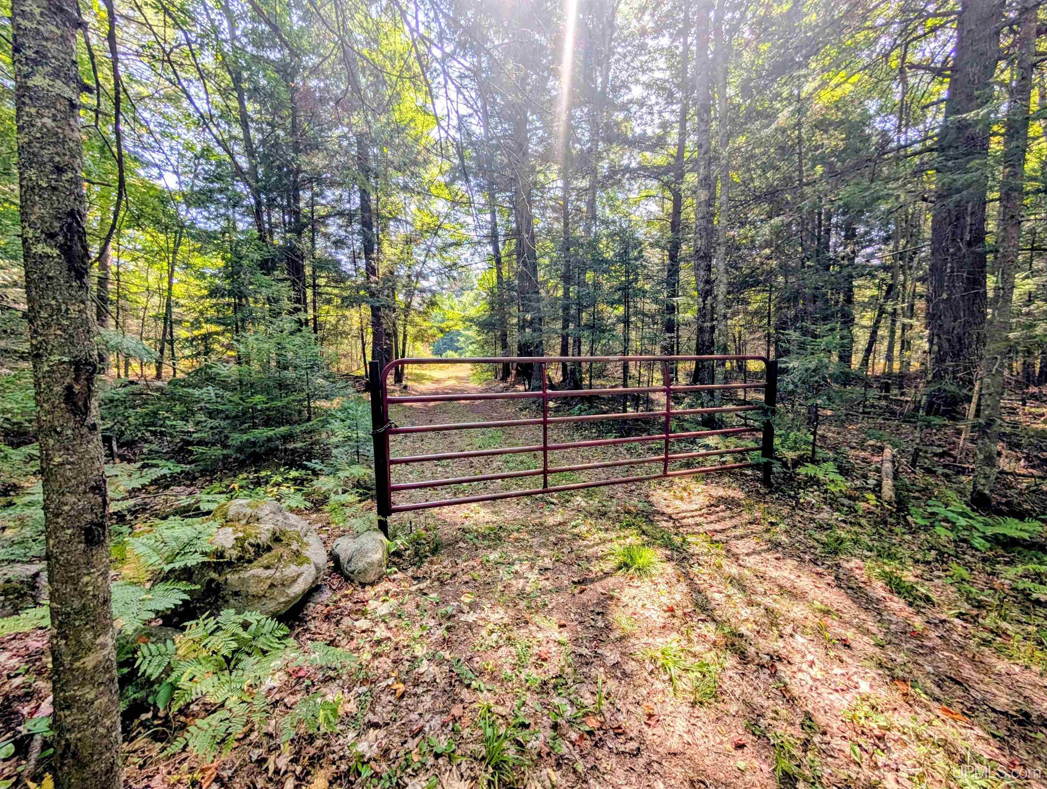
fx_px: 363
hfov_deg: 110.5
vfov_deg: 94.6
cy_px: 394
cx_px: 524
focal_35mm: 12
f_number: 1.7
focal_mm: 2.02
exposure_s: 1/542
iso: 49
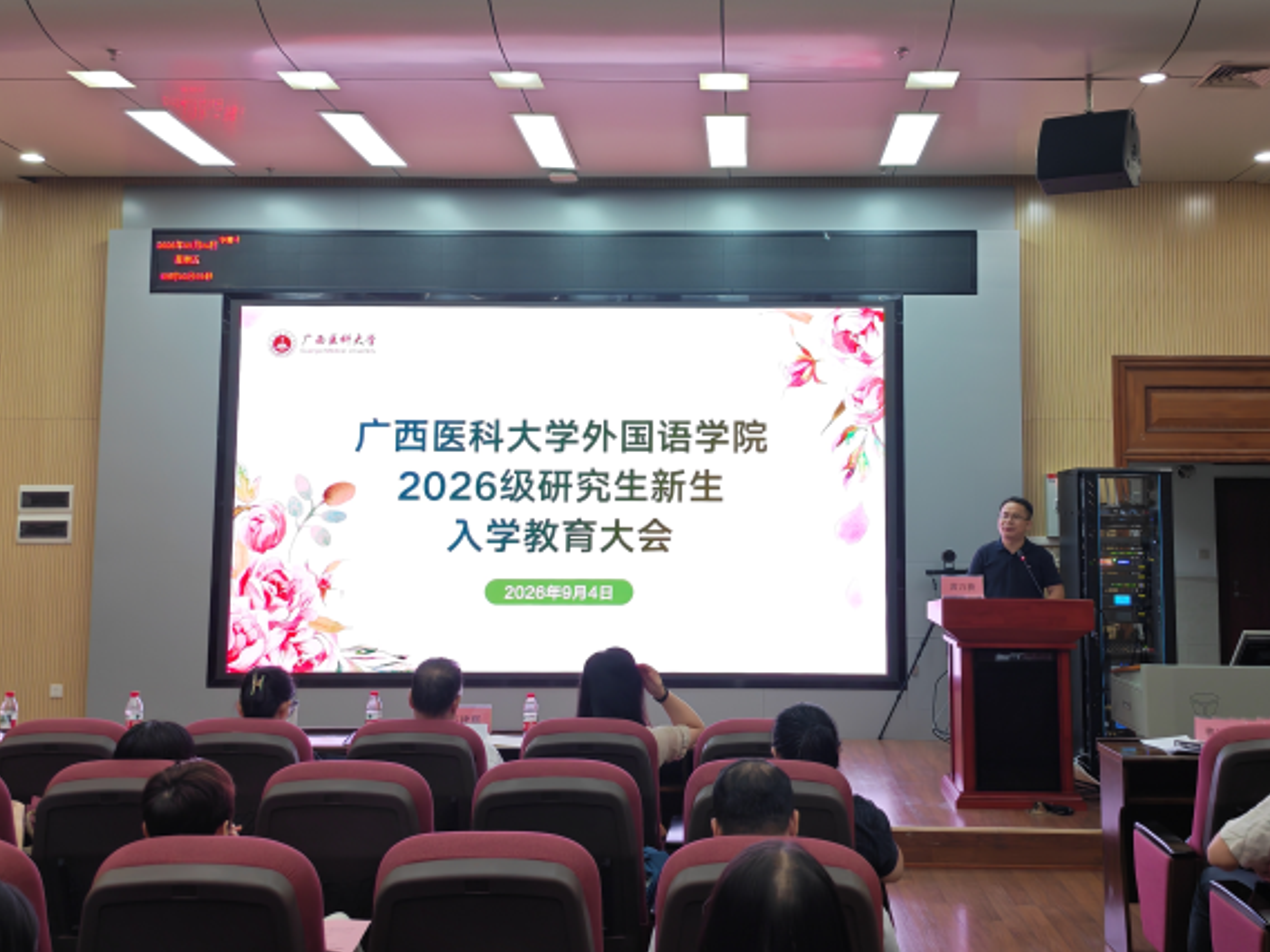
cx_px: 740
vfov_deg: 38.6
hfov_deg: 49.9
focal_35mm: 37
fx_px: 1357
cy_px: 412
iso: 500
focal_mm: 6.12
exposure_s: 1/120
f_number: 1.9
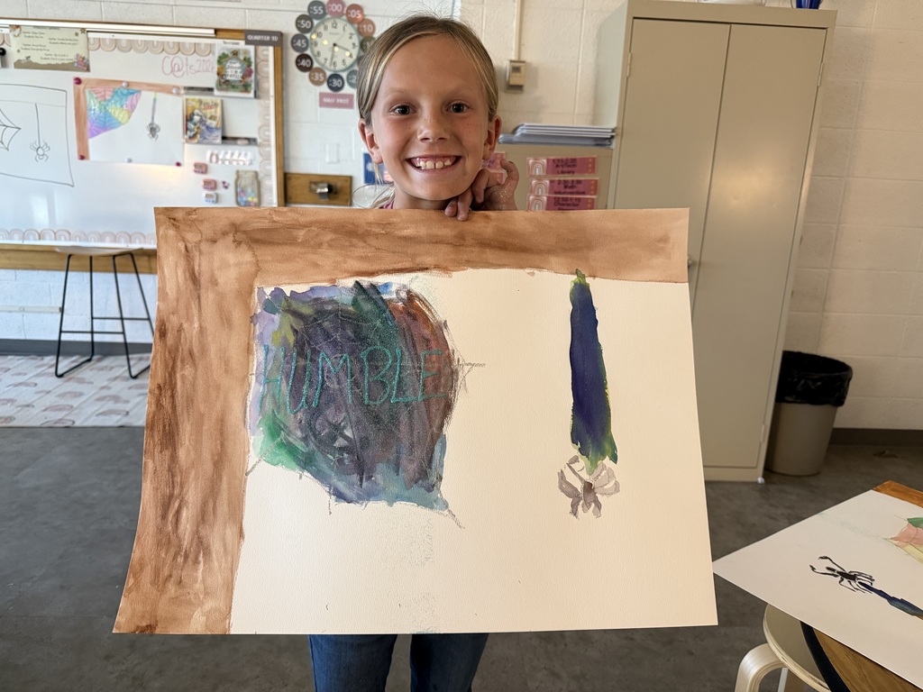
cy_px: 346
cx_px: 462
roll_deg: -2.6
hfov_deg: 71.6
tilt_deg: -12.8
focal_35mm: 24
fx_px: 640
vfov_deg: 56.8
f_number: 1.78
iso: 320
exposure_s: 1/60
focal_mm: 6.76
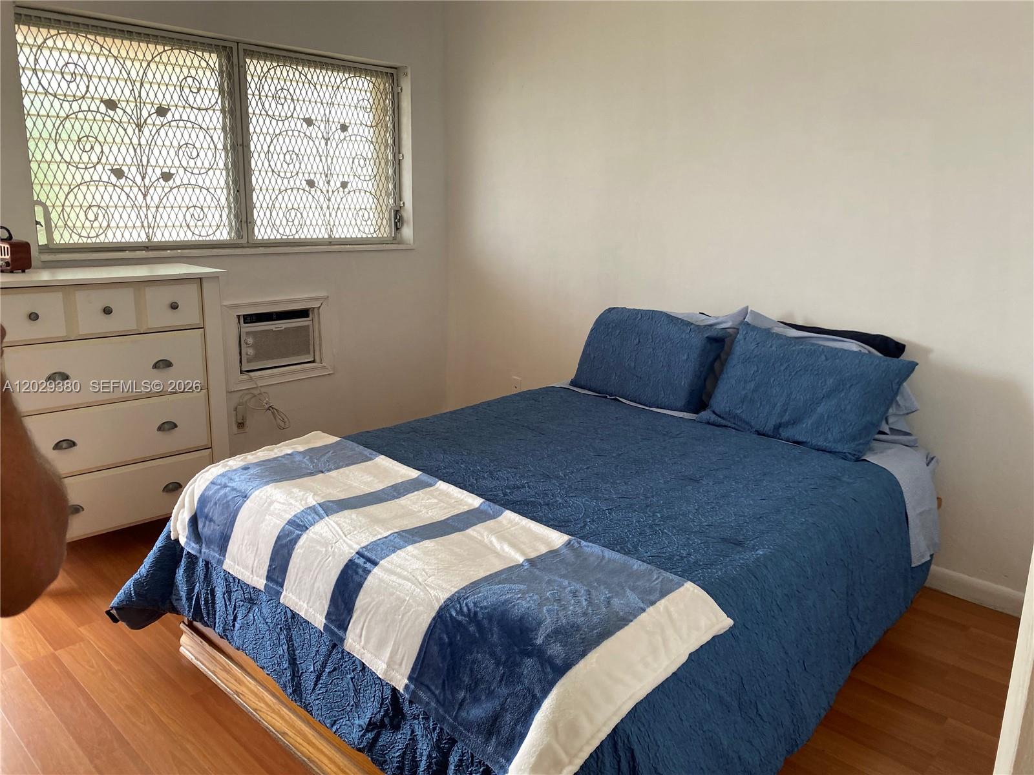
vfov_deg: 53.1
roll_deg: -2.0
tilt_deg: -13.4
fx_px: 777
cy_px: 388
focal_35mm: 26
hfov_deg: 67.3
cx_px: 517
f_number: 1.8
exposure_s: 1/120
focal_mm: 4.25
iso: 80
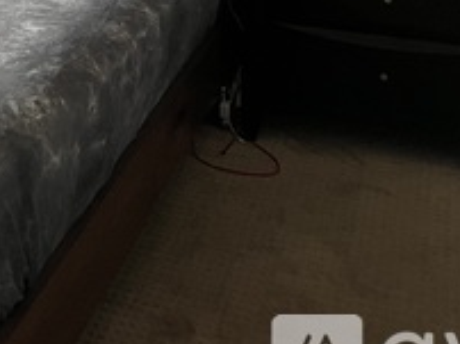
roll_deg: +0.5
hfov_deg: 20.9
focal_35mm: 86
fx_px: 1141
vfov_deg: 15.8
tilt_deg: -10.1
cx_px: -120
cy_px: -164
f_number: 1.5
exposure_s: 1/55
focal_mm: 5.7
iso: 500
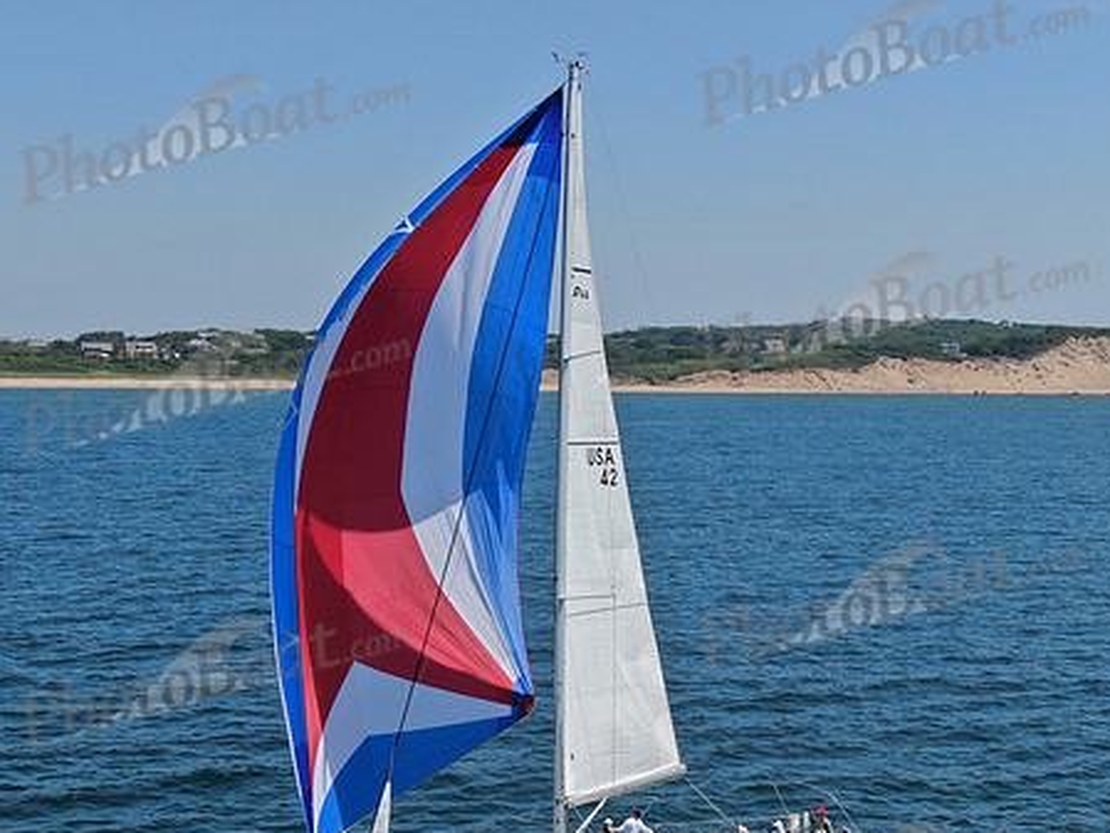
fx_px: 1989
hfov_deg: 31.2
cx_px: 556
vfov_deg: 23.6
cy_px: 493
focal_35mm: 62
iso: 100
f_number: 3.8
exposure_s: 1/1000
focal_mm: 8.6
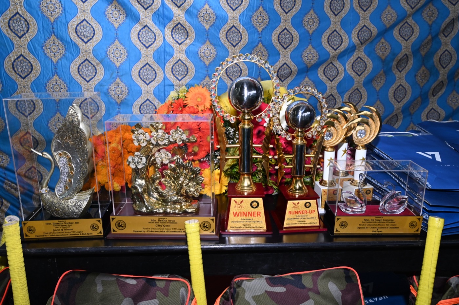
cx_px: 230
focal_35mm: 30
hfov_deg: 62.0
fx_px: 382
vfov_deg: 43.5
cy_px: 152
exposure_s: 1/160
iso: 2000
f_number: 6.3
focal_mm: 30
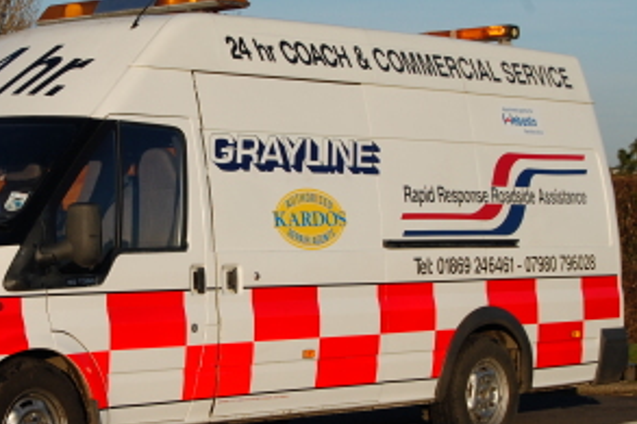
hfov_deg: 17.3
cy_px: 191
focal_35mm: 118
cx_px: 154
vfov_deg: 11.6
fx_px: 2084
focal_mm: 45
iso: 200
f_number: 10
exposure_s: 1/400
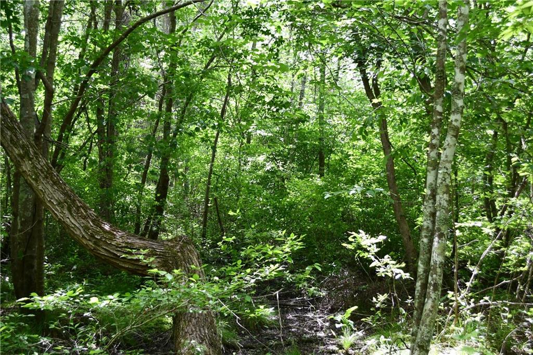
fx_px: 710
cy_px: 178
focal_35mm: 48
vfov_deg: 28.1
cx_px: 266
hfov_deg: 41.1
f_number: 4
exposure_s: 1/250
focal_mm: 24
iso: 720
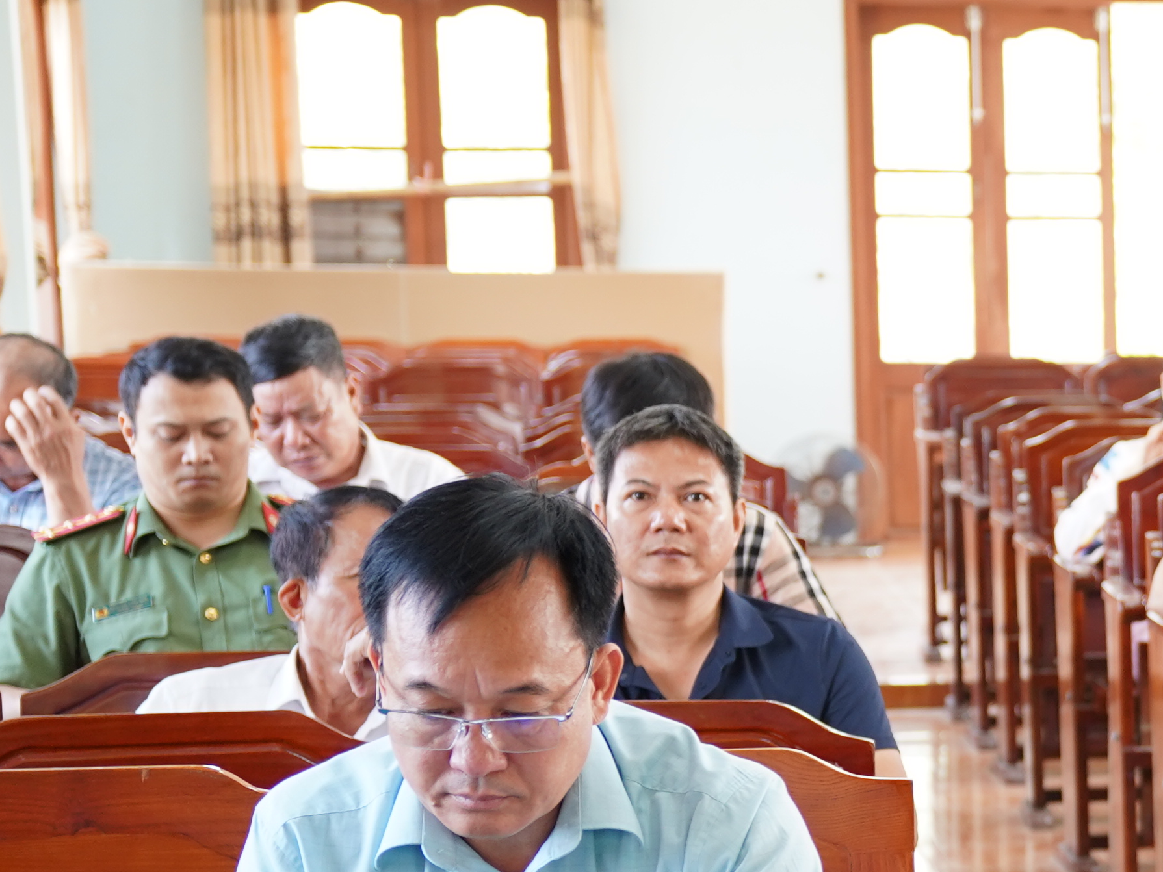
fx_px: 4356
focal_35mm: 130
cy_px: 812
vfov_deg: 11.4
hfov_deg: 14.2
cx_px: 1779
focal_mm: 40.2
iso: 400
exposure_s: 1/40
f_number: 2.8
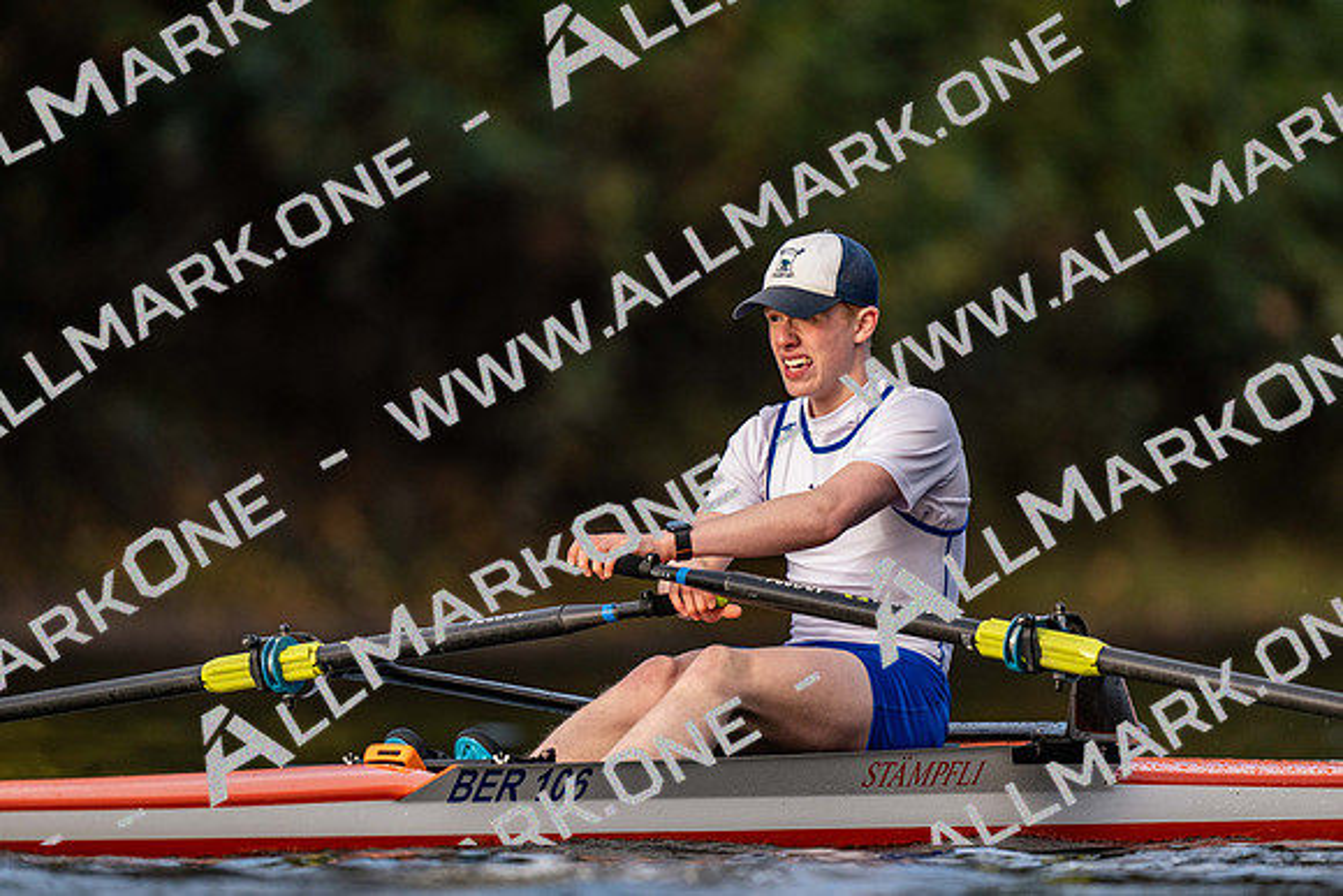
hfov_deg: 3.4
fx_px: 22388
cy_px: 448
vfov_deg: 2.3
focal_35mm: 600
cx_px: 672
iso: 900
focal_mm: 600
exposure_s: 1/2500
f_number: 4
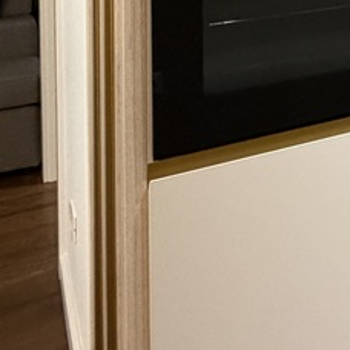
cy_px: -115
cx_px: 663
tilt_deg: -3.0
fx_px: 744
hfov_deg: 18.9
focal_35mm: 65
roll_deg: -0.9
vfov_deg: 23.2
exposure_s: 1/50
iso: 320
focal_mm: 2.22
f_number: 2.2
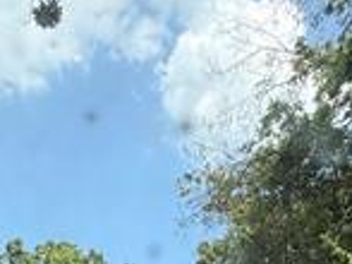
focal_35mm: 61
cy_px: 494
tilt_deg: -3.2
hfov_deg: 31.7
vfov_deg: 18.2
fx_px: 620
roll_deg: -1.7
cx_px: 189
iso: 40
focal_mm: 2.22
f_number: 2.2
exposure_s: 1/506
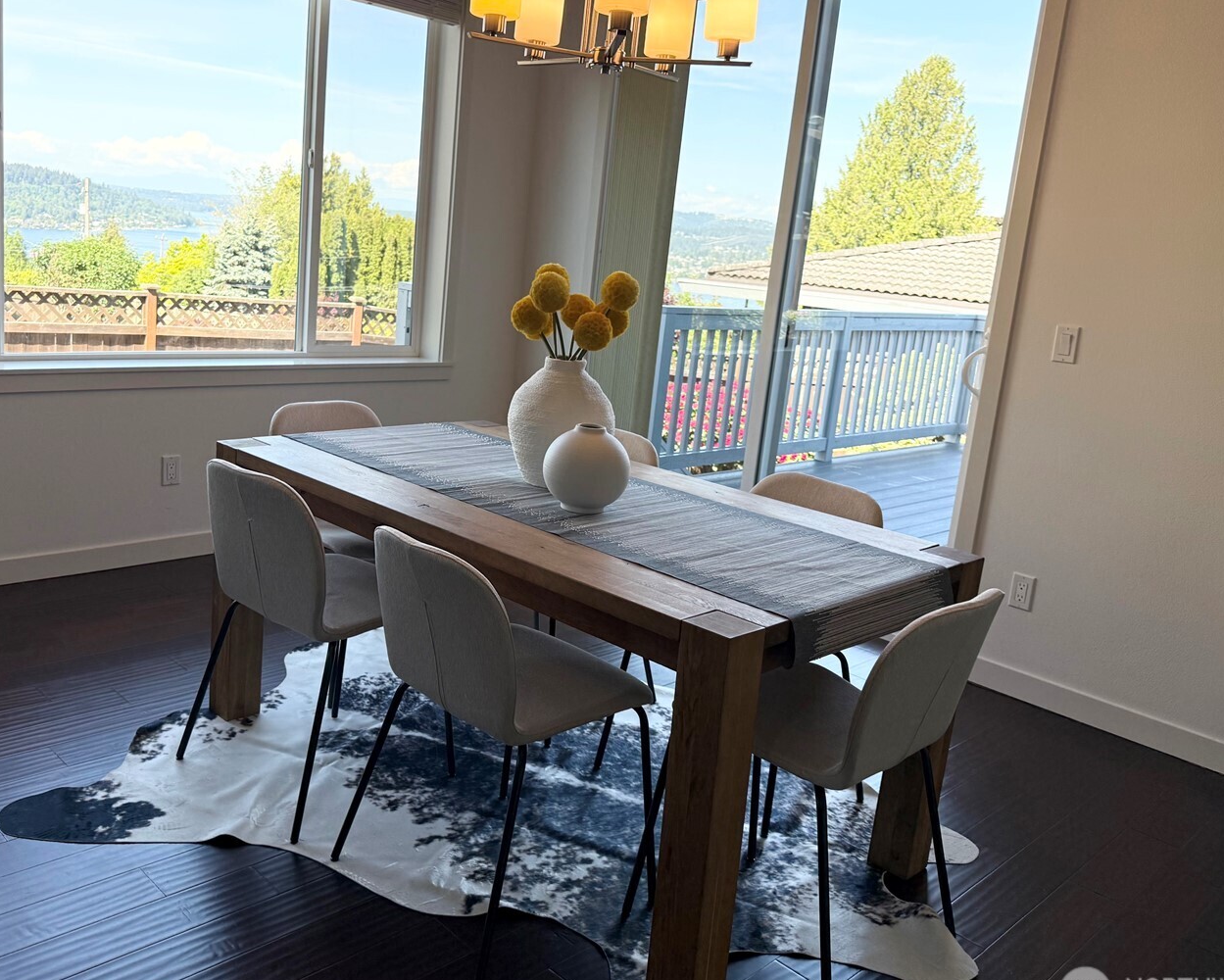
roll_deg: -5.0
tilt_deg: -11.1
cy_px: 445
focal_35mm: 30
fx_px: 1087
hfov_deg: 58.5
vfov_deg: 48.5
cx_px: 529
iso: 100
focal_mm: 6.76
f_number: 1.78
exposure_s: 1/788
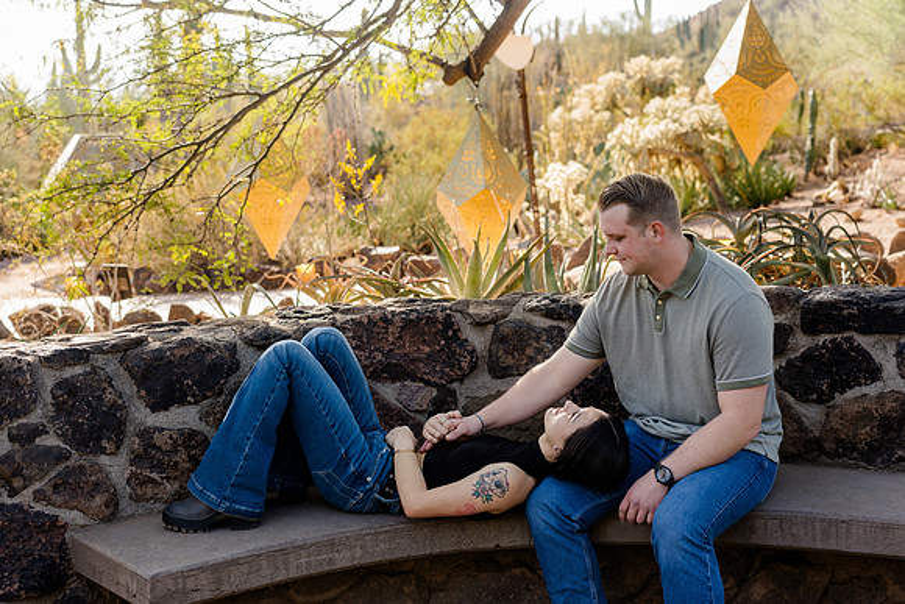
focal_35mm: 48
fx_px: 1207
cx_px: 452
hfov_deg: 41.1
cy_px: 302
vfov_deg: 28.1
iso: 320
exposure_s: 1/250
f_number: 4
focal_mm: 48
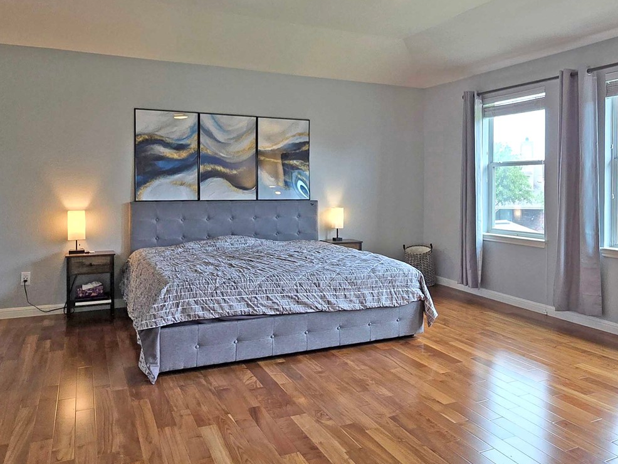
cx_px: 361
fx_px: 482
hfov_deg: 64.9
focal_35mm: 27
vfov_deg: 51.0
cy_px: 181
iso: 64
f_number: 2.2
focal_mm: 2.2
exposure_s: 1/120
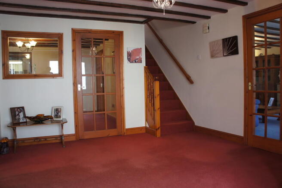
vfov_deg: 47.8
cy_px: 94
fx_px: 211
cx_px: 141
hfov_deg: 67.4
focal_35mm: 27
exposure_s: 1/30
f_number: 3.5
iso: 400
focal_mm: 18
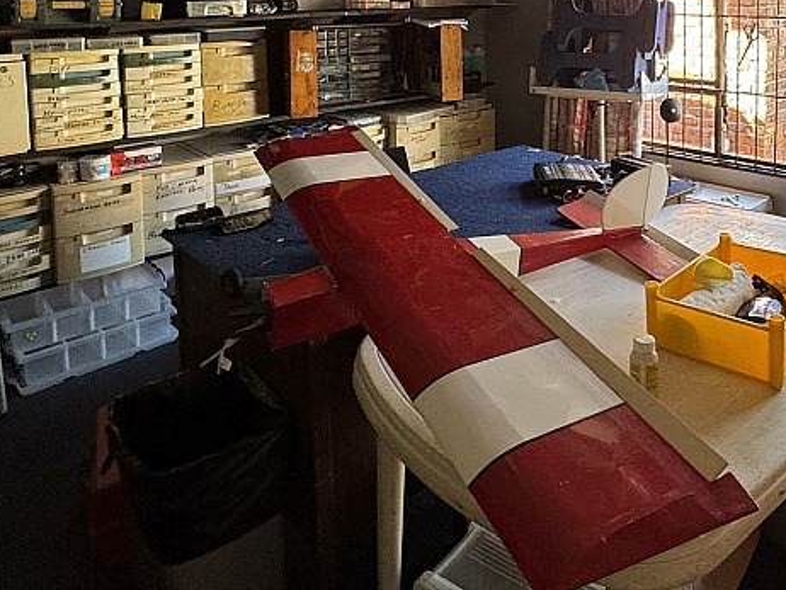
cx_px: 533
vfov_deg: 41.4
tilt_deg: -4.4
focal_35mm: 31
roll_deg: +0.1
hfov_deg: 56.9
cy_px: 46
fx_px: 704
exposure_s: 1/99
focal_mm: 2.22
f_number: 2.2
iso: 250
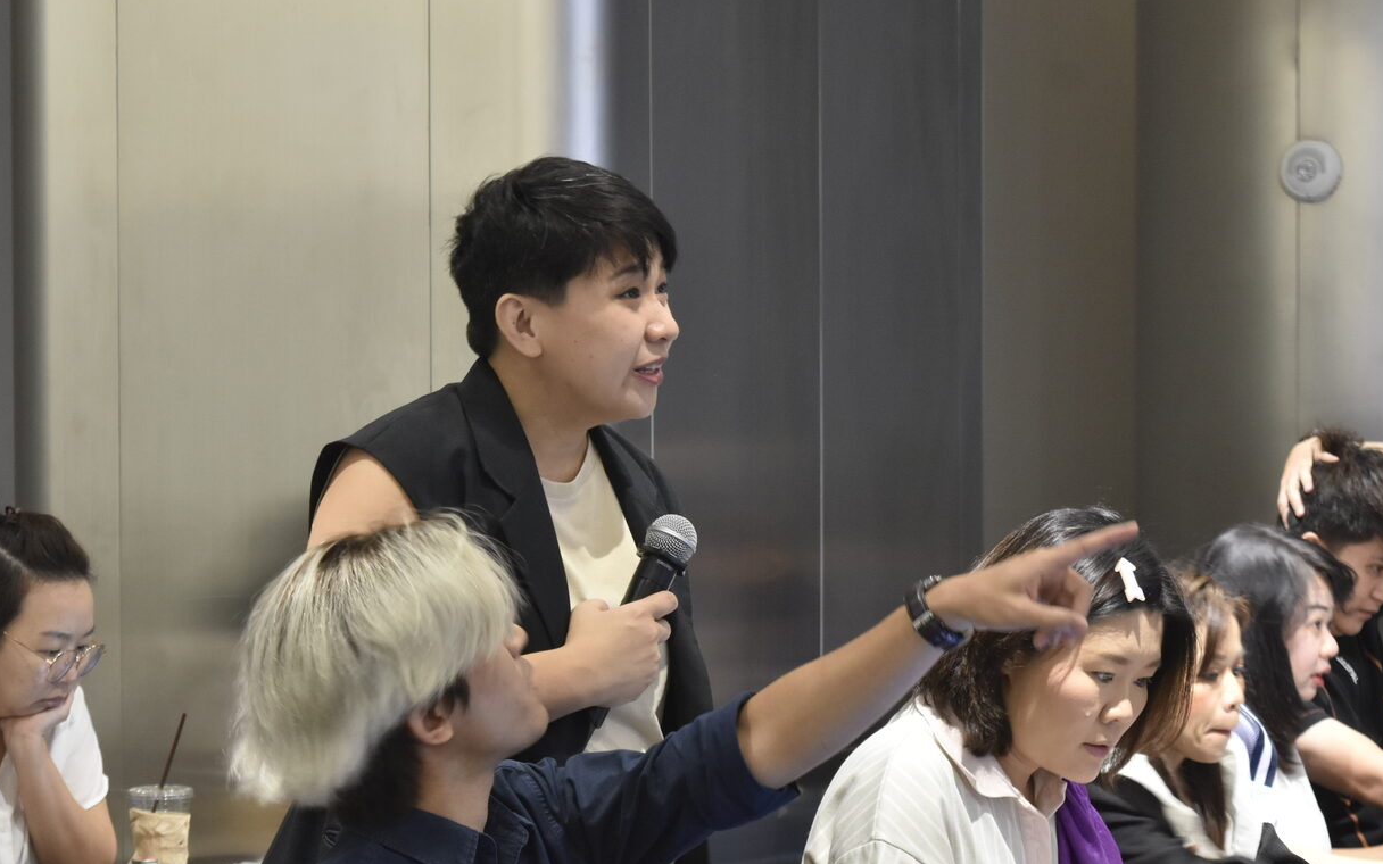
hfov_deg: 18.8
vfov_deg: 11.8
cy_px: 564
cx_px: 630
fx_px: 4171
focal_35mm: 111
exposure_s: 1/20
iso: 800
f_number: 5.6
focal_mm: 55
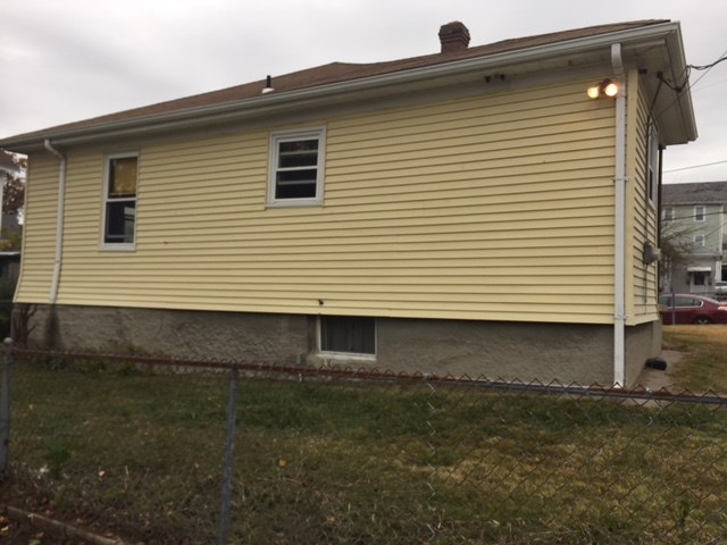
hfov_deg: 61.7
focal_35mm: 29
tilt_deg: +1.8
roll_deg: -2.6
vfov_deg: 48.2
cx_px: 364
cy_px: 272
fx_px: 609
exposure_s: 1/482
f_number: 2.2
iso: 32
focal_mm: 4.15
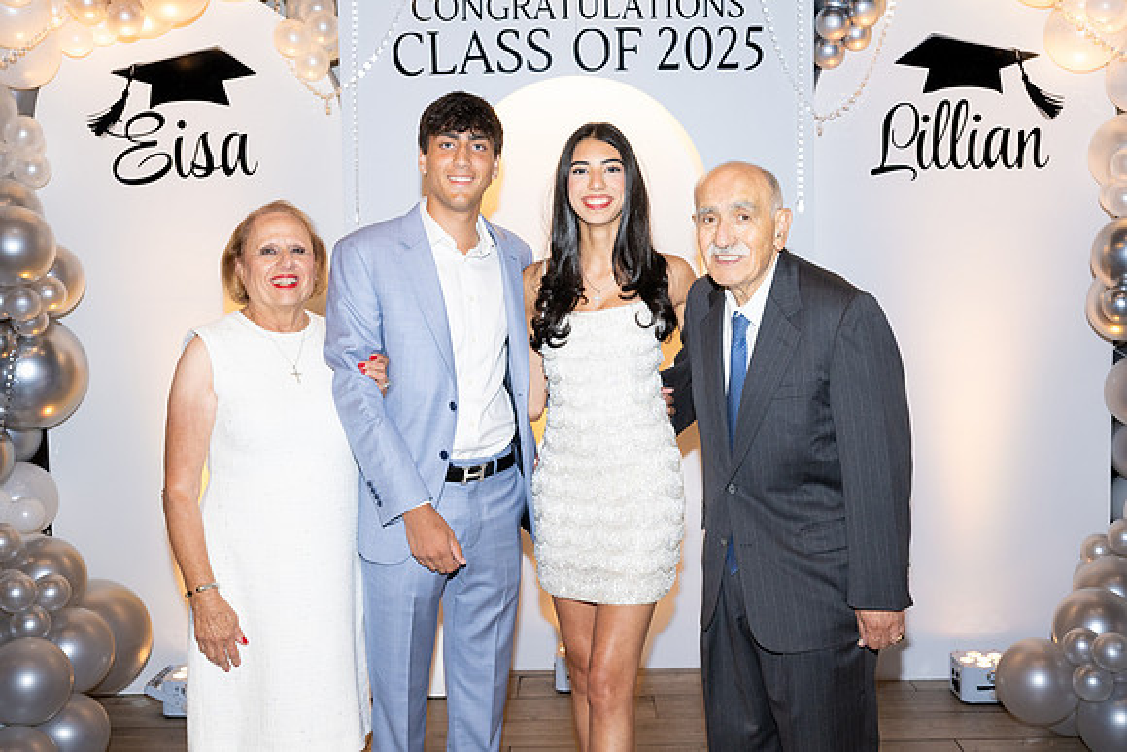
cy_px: 392
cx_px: 587
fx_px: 1309
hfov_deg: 46.6
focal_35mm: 42
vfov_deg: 32.0
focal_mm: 39
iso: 1000
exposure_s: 1/80
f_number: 5.6
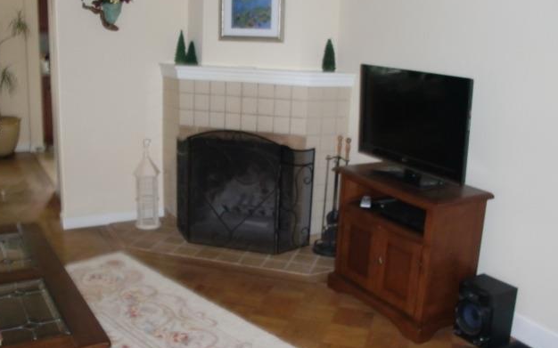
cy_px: 189
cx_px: 274
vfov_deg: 32.7
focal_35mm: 39
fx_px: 593
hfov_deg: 50.4
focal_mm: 6.3
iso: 400
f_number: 2.8
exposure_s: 1/60
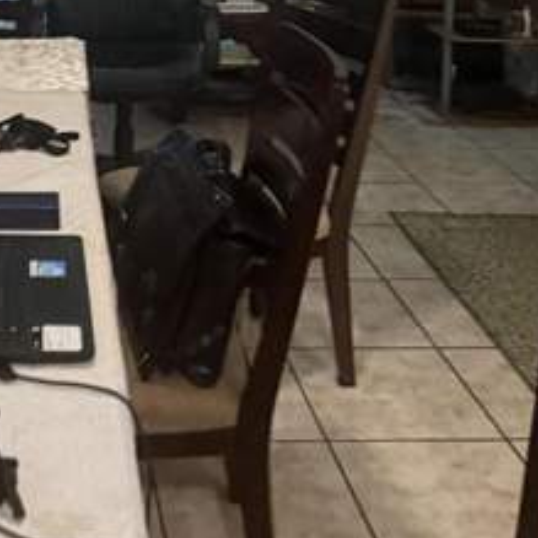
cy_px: -106
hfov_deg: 26.6
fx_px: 1090
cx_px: 39
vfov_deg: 25.0
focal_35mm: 62
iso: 640
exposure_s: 1/60
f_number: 1.78
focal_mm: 6.76
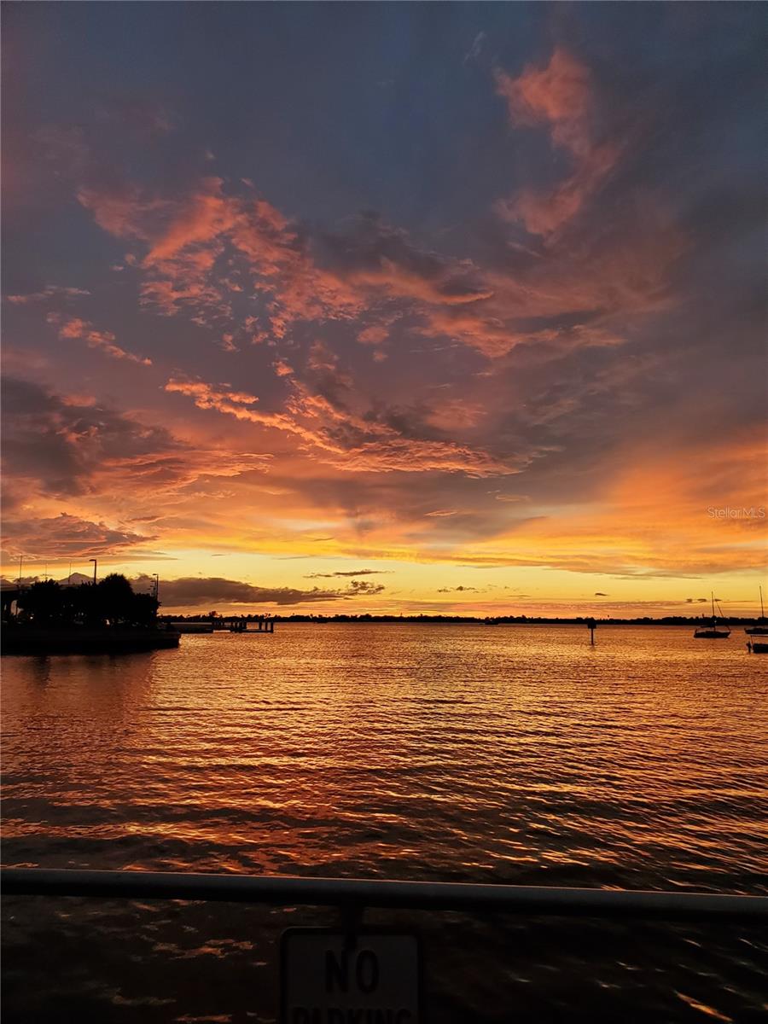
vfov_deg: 67.3
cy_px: 512
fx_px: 769
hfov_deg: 53.1
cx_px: 384
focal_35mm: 26
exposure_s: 1/120
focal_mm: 4.3
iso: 80
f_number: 2.4
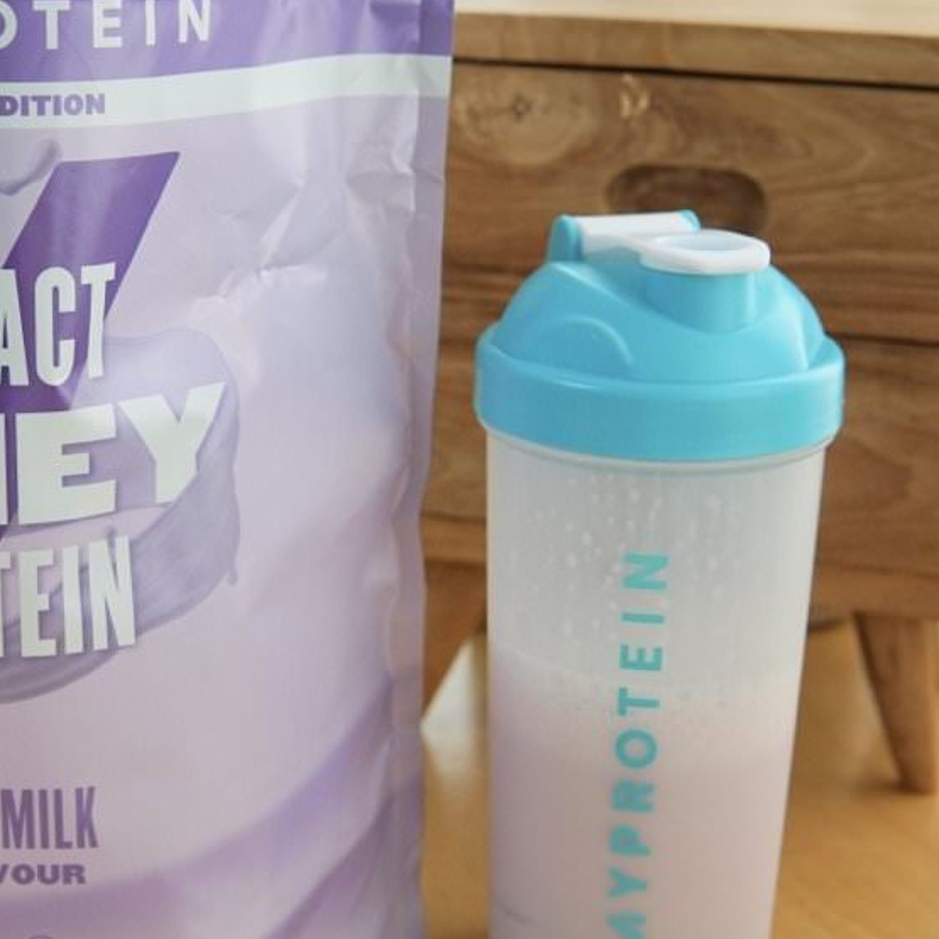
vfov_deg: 25.0
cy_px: 477
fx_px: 2118
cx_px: 220
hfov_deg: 24.7
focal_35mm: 69
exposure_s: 1/160
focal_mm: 30
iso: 640
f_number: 4
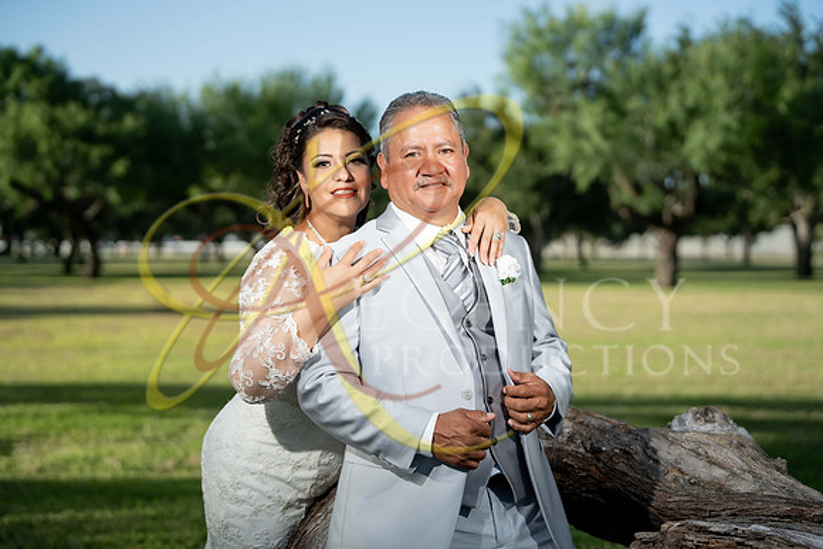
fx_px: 1326
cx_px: 412
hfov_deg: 34.5
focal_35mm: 58
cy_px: 274
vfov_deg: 23.4
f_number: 2.2
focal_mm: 58
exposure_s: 1/2500
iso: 200
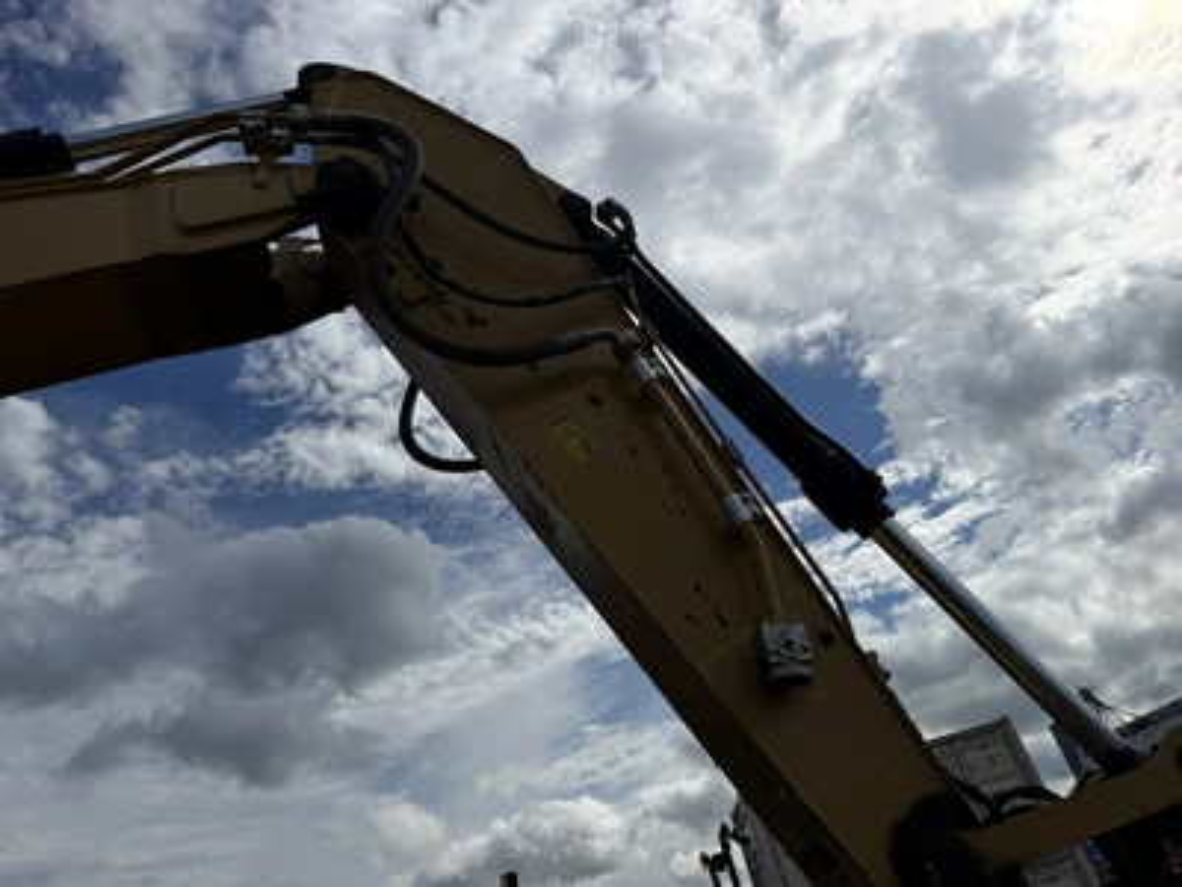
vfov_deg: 56.8
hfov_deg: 71.6
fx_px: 820
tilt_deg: +37.8
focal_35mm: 24
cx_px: 591
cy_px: 444
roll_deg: +19.5
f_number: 1.78
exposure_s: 1/14286
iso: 80
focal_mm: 6.76
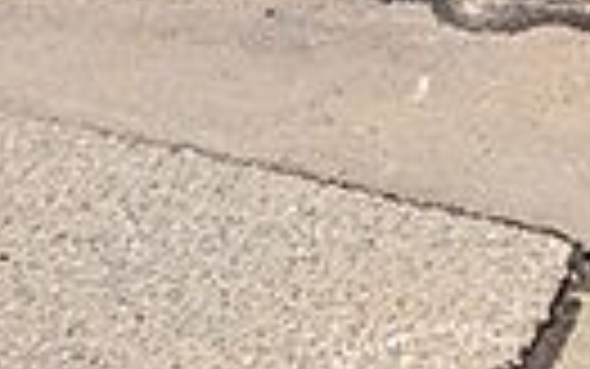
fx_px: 1094
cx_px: 585
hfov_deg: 28.4
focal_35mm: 68
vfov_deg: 12.4
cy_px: -634
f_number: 2.2
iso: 49
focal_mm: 1.83
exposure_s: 1/486
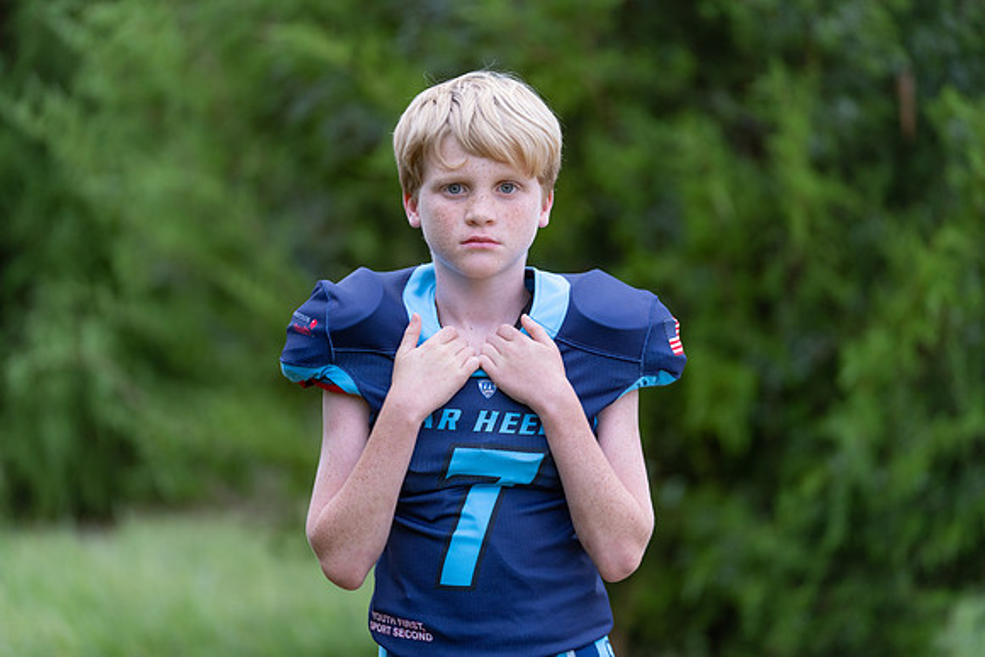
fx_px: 4242
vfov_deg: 8.9
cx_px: 492
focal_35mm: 155
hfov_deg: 13.2
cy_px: 328
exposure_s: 1/320
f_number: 2.8
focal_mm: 155
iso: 400
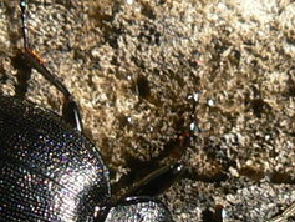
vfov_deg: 16.1
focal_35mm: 91
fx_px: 776
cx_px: 26
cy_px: 188
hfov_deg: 21.0
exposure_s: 1/250
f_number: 5.6
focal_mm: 6
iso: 80
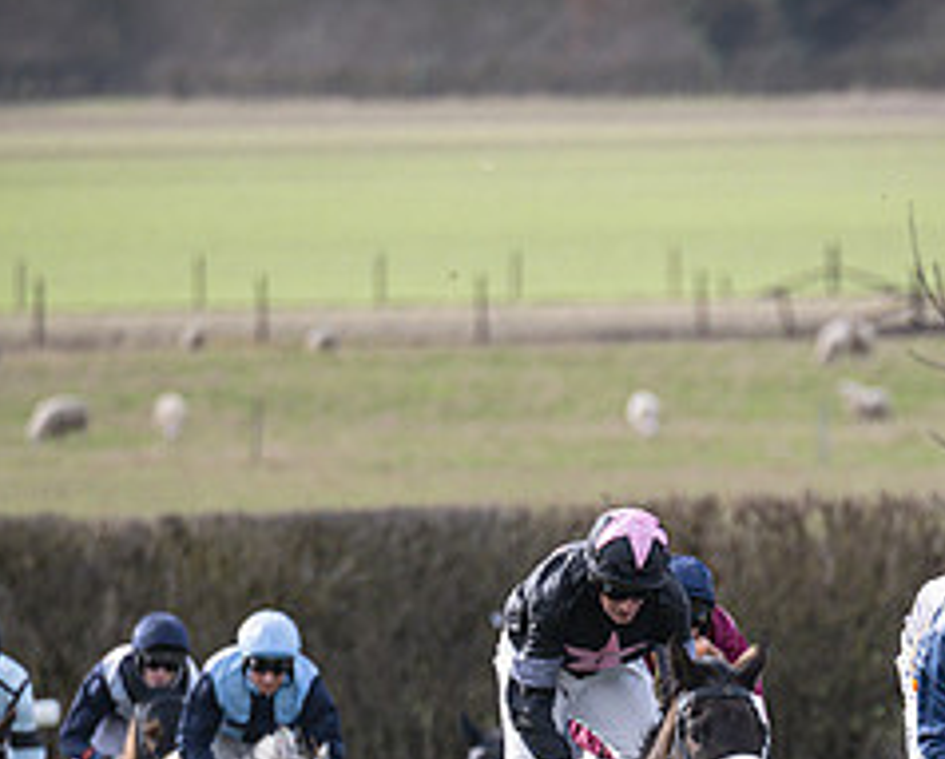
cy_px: 960
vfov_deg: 1.9
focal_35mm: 813
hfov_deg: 2.4
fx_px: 22766
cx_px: 927
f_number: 3.2
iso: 250
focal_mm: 200
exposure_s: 1/1600
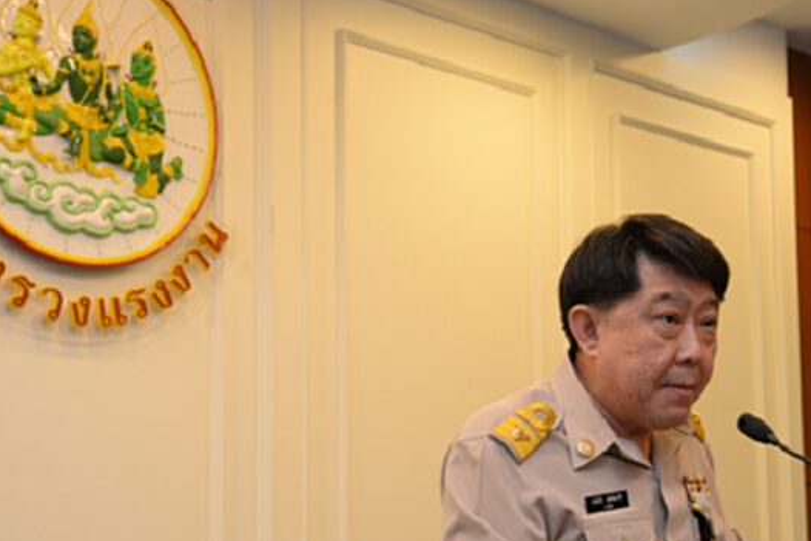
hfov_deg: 27.6
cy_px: 333
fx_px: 1645
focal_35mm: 73
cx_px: 515
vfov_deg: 18.7
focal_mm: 48
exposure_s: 1/200
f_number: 5
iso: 1600
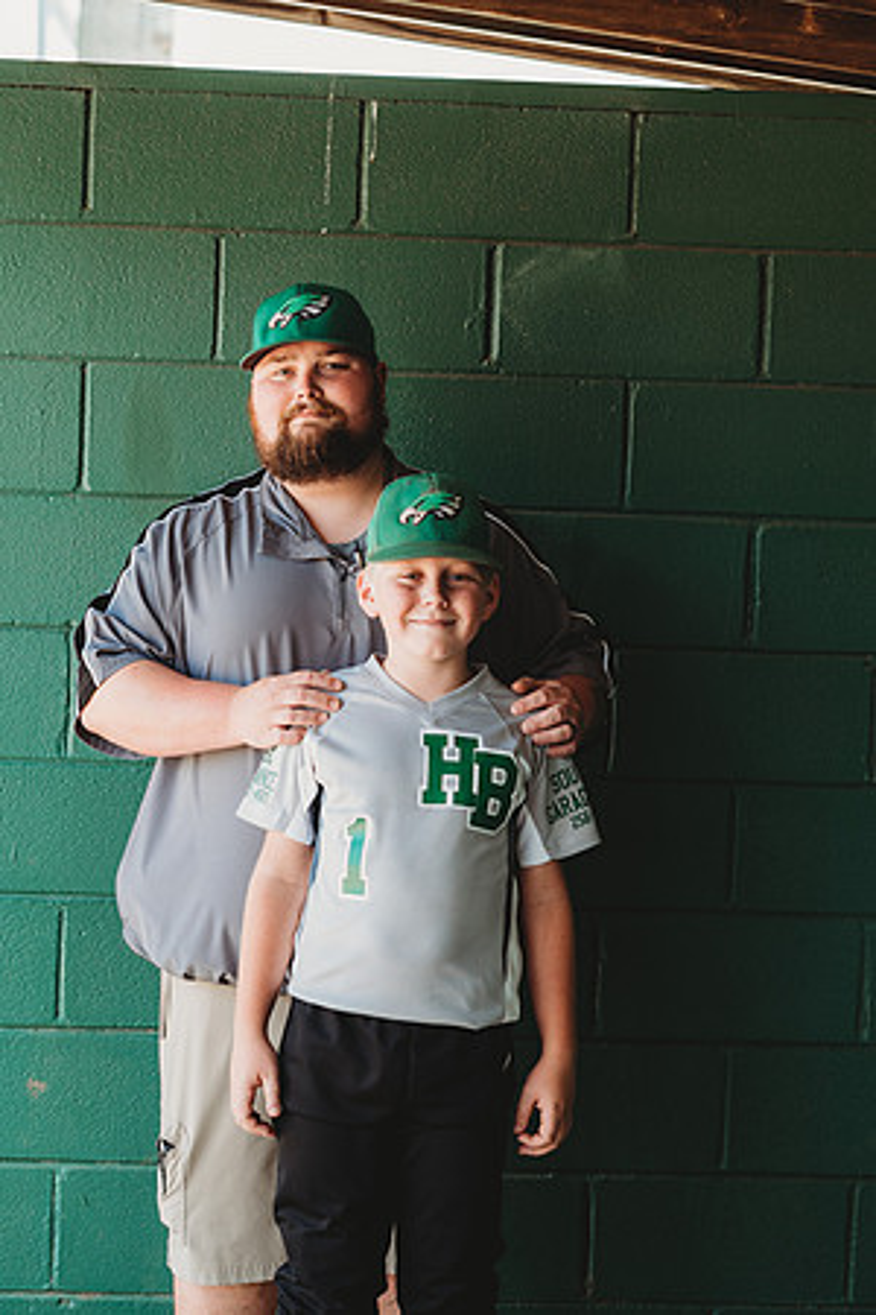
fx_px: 3102
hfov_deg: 16.1
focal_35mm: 85
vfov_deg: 23.9
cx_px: 438
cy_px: 658
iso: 200
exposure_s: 1/250
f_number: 2.8
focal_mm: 85
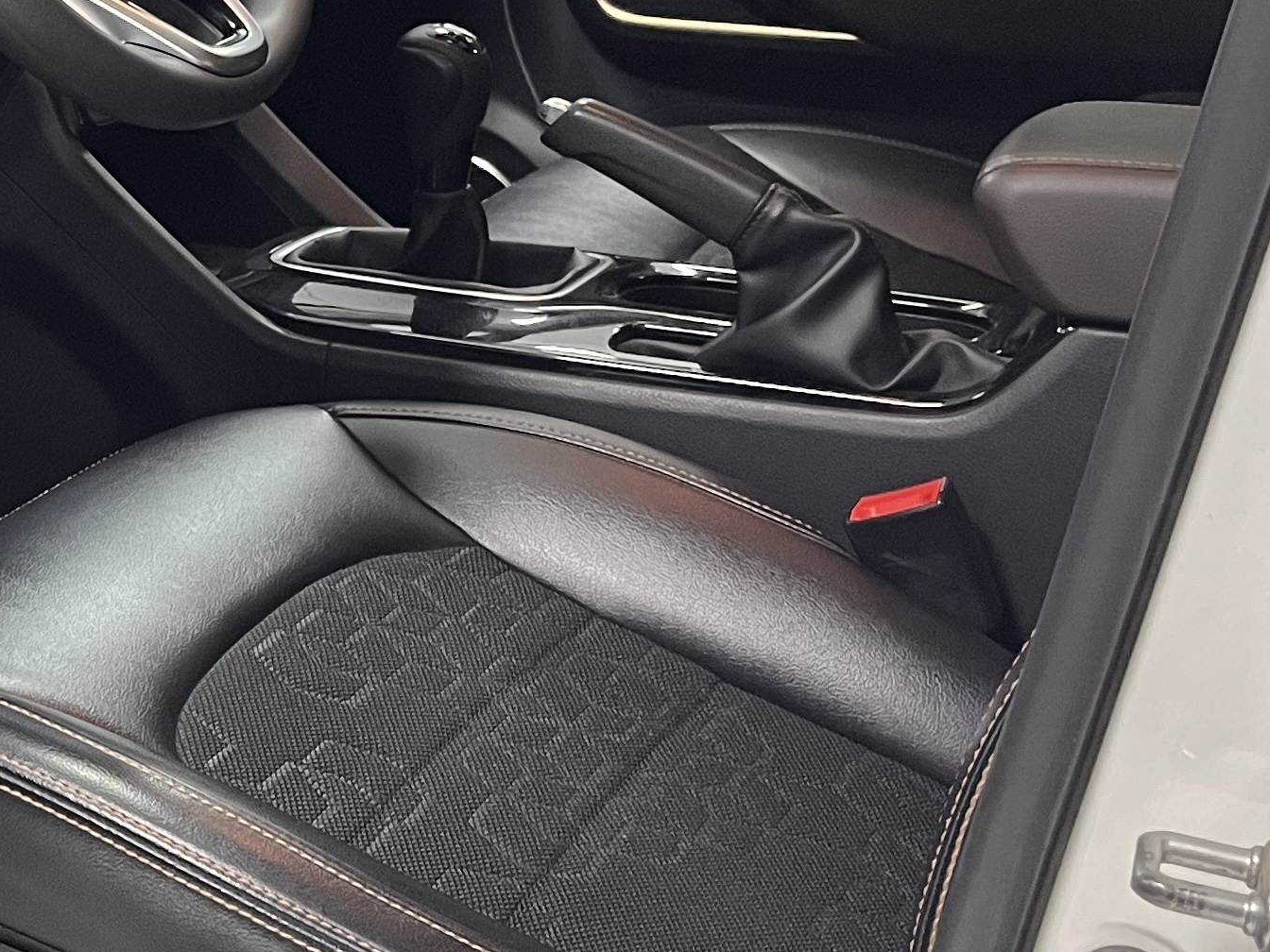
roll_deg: +0.0
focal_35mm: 78
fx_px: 2862
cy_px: 284
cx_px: -191
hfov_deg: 23.2
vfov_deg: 18.8
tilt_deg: -15.7
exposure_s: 1/50
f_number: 1.6
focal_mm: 5.1
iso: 200
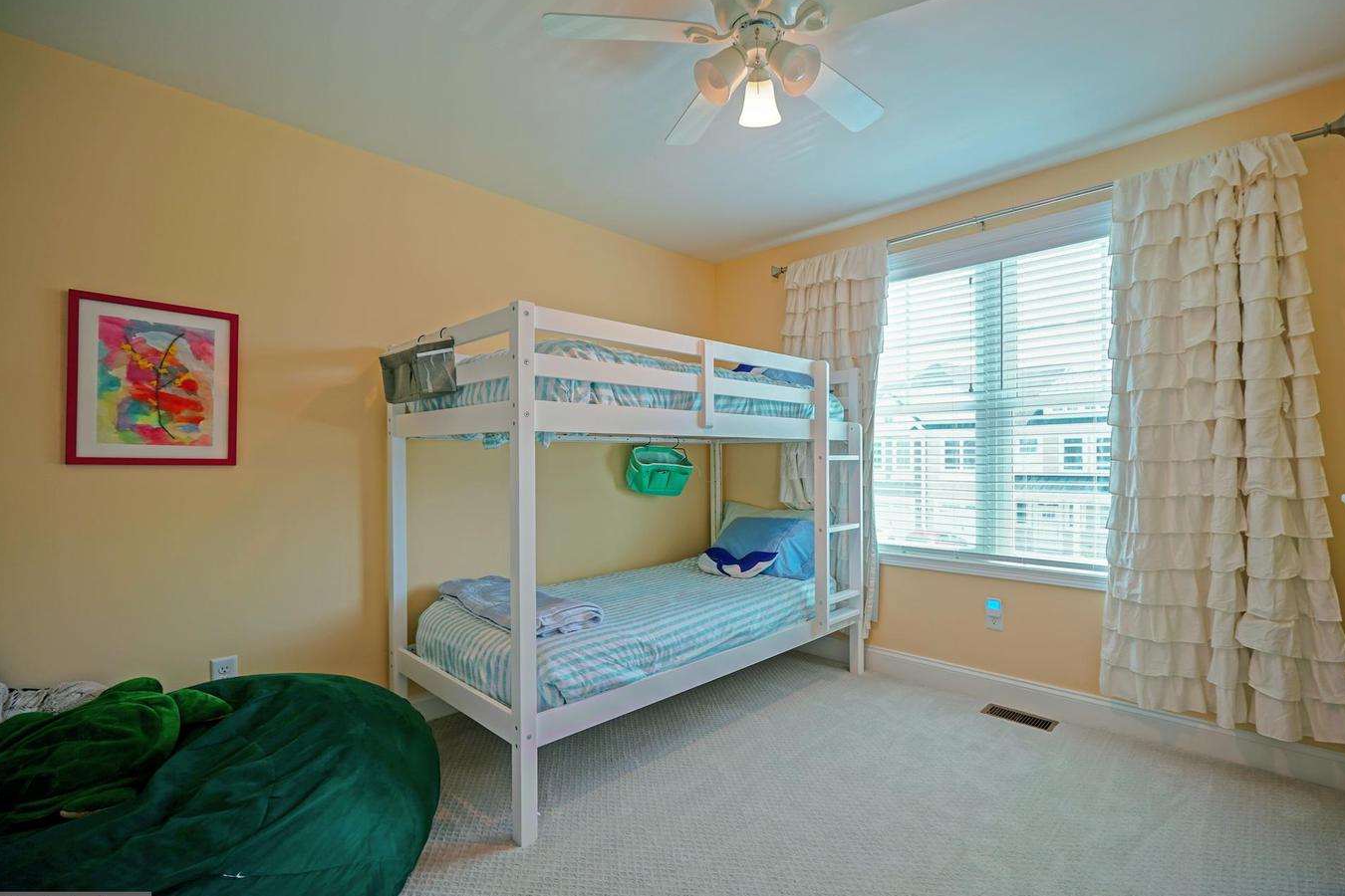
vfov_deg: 73.7
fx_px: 598
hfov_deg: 96.6
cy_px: 465
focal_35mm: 16
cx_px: 713
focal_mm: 10
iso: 100
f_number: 2.8
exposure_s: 1/30
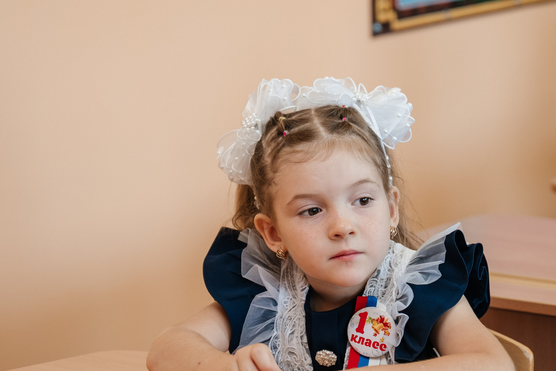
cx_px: 348
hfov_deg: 16.4
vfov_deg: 10.9
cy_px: 266
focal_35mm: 125
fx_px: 1930
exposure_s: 1/250
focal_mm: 70
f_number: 2.8
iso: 800
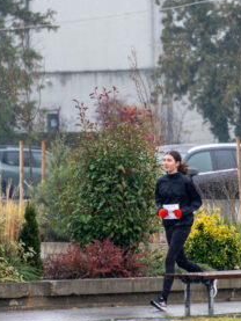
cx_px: 253
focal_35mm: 581
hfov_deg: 2.6
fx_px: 5389
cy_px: 142
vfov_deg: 3.4
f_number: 4
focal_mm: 200
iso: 640
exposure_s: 1/500
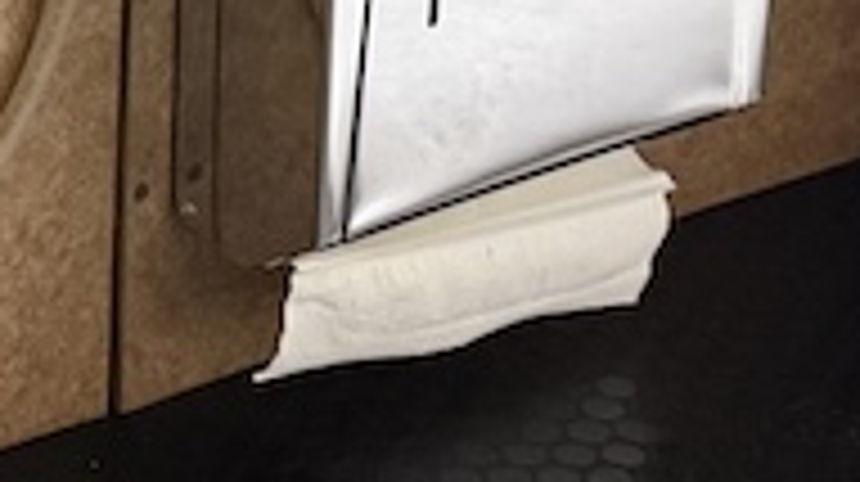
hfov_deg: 15.1
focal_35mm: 137
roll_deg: +0.2
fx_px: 3121
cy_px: -279
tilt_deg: -17.7
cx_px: -171
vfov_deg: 8.6
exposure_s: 1/60
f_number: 1.78
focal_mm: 6.76
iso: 500
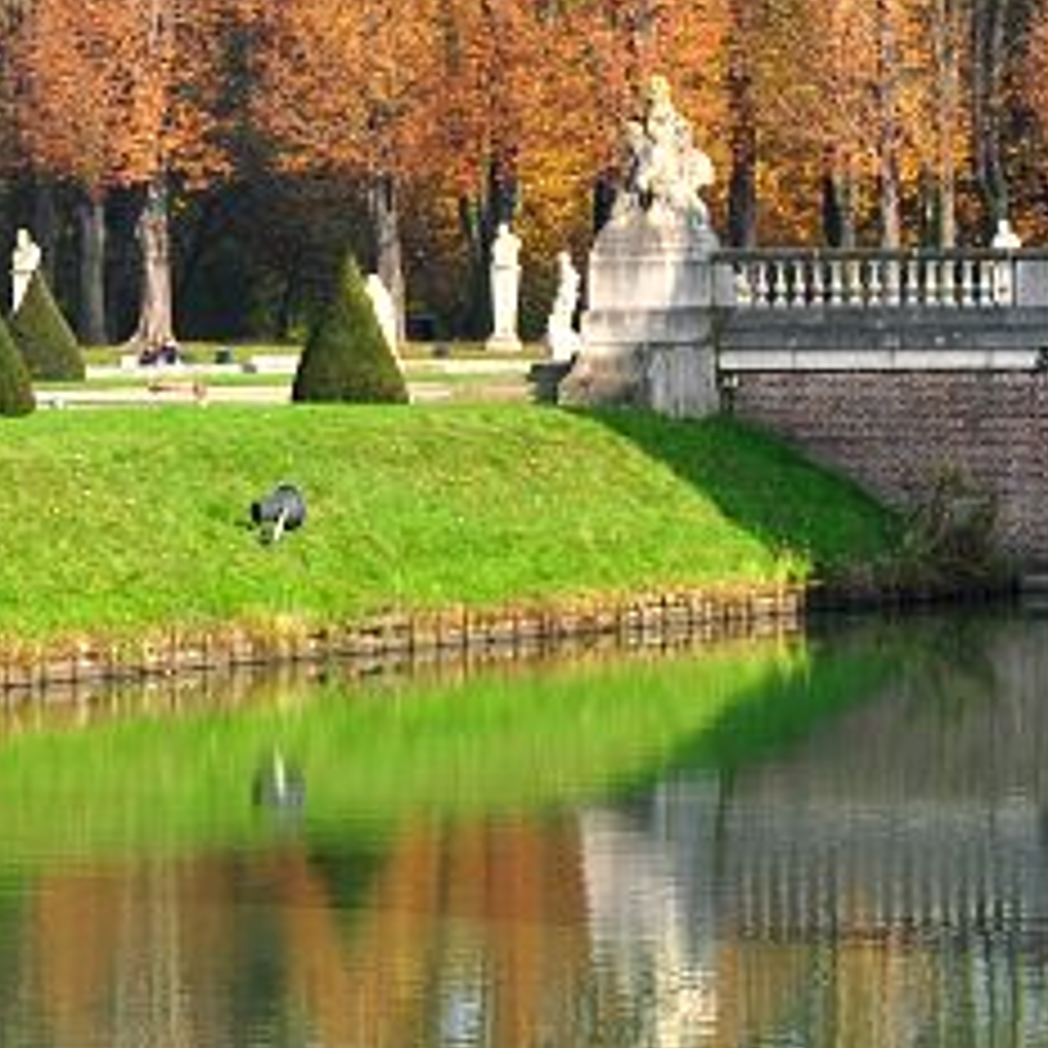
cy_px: 31
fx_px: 9214
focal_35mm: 269
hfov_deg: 6.5
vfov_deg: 6.5
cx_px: 810
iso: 200
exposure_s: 1/200
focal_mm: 48
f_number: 10
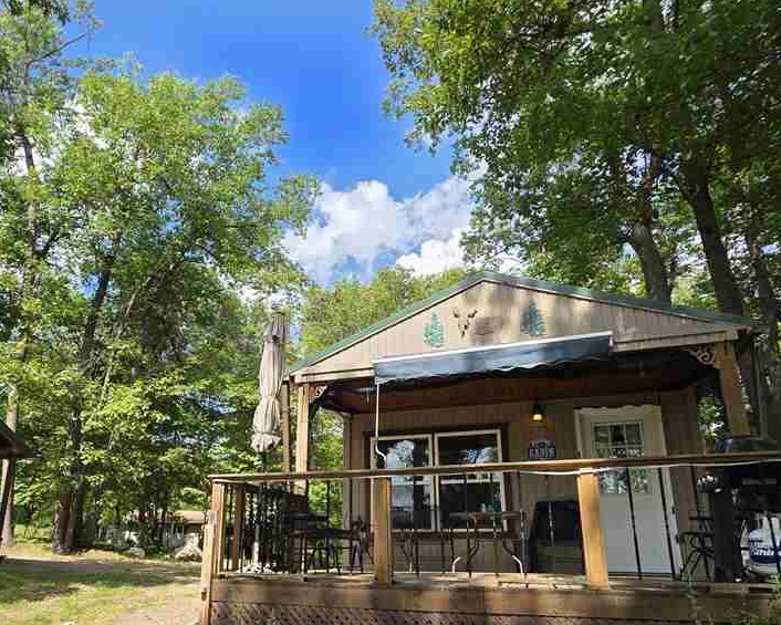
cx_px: 343
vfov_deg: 59.8
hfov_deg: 72.3
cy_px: 405
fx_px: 532
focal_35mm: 23
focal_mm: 2.2
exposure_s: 1/909
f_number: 1.9
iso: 40
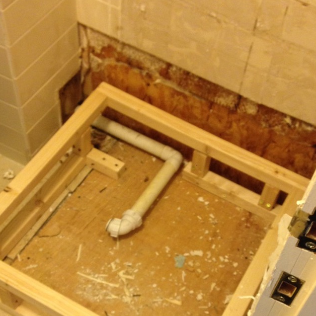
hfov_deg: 31.1
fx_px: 568
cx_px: 157
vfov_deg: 30.4
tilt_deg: -54.2
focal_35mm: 55
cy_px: 249
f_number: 2.4
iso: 125
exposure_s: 1/20
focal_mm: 4.12
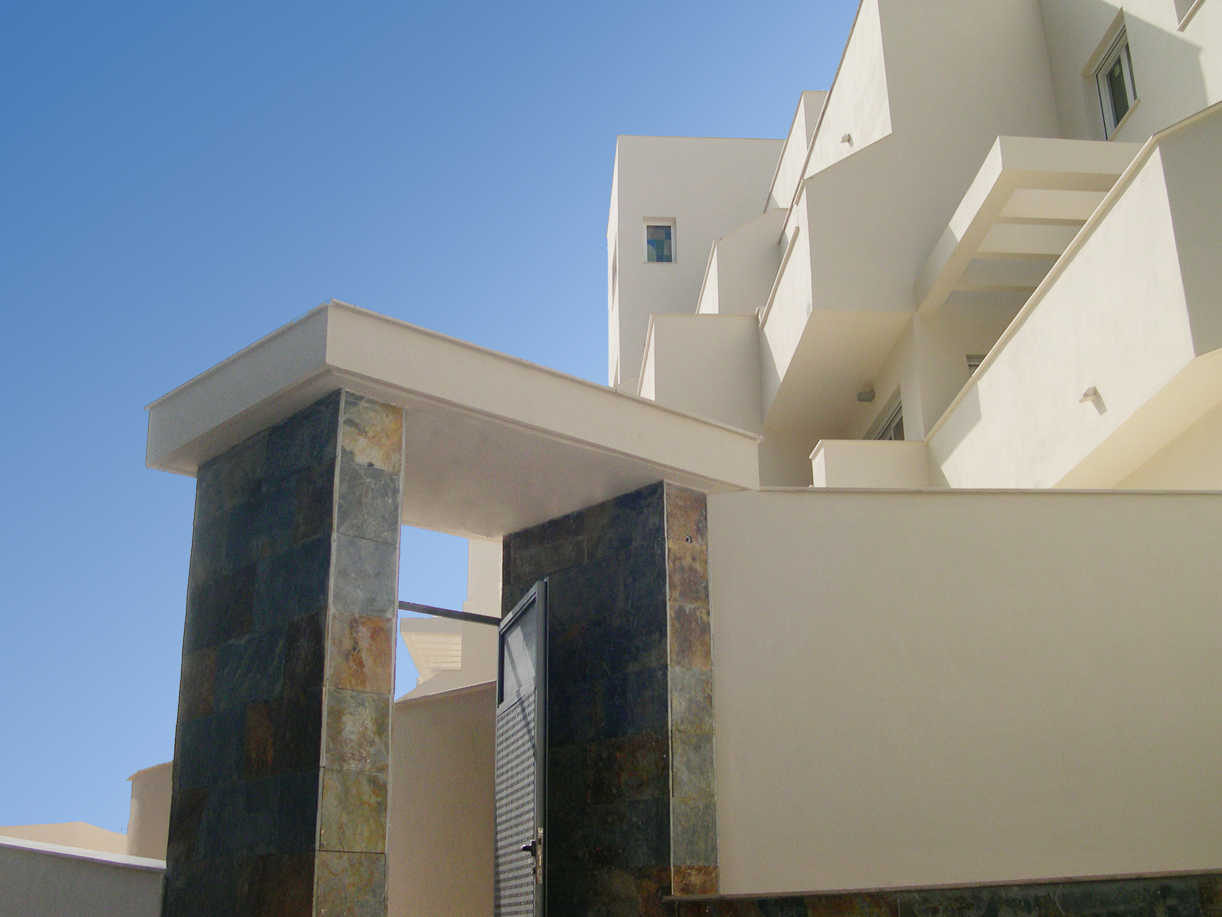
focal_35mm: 38
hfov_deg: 49.0
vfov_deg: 37.7
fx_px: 1341
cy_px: 458
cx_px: 611
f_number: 7.6
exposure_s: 1/382
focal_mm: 8
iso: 100
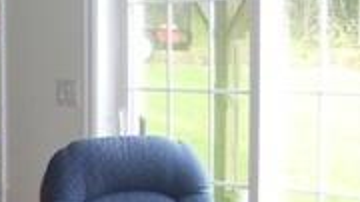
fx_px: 1326
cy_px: 240
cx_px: -204
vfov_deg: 8.6
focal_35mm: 139
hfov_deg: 14.3
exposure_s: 1/60
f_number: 2.7
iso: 200
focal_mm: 6
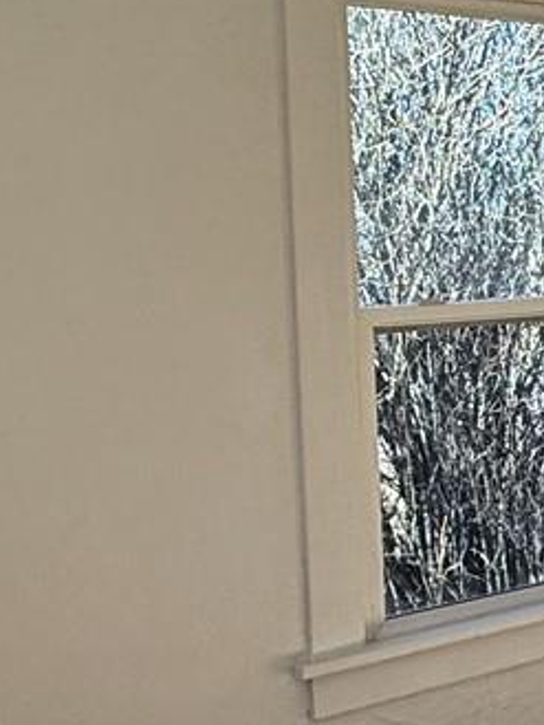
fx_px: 1424
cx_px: 965
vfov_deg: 28.4
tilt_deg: -0.4
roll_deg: +2.7
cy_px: 251
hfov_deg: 17.7
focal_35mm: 68
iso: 50
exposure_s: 1/195
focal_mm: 2.22
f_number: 2.2
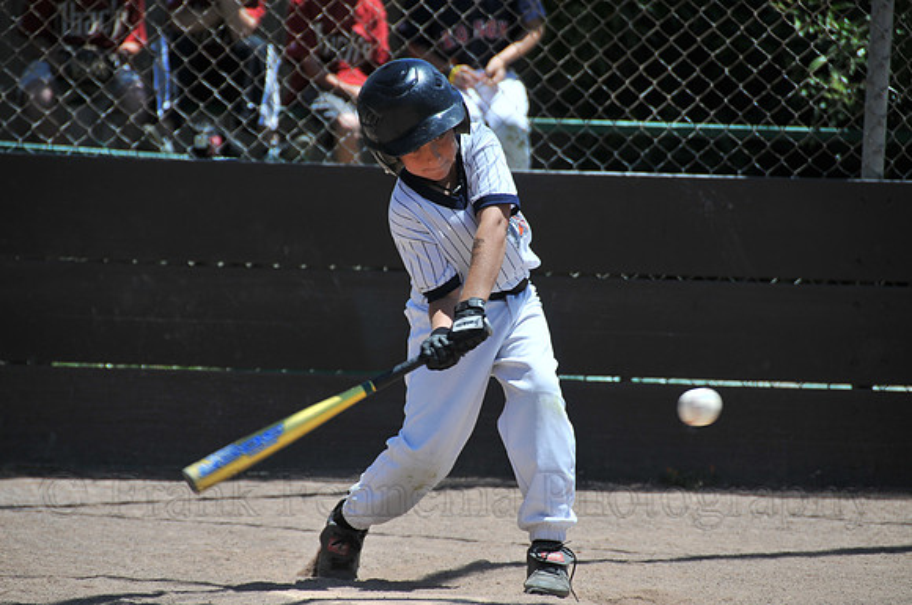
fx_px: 7589
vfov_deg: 4.6
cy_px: 302
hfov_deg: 6.9
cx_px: 456
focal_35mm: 300
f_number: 5.6
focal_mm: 200
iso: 200
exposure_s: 1/1000
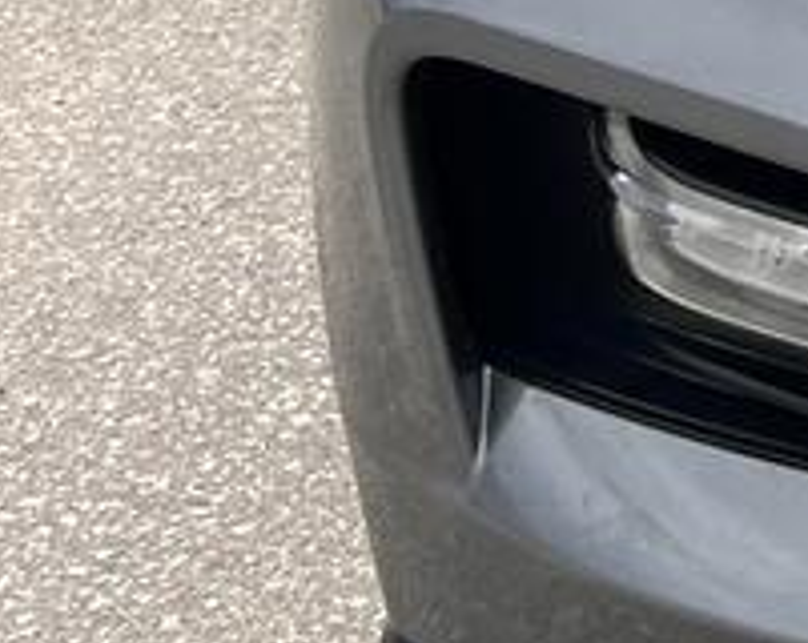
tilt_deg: -19.2
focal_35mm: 162
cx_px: 2287
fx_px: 3867
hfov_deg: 9.7
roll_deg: -2.3
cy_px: -362
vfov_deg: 9.2
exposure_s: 1/566
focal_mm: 5.1
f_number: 1.6
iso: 50
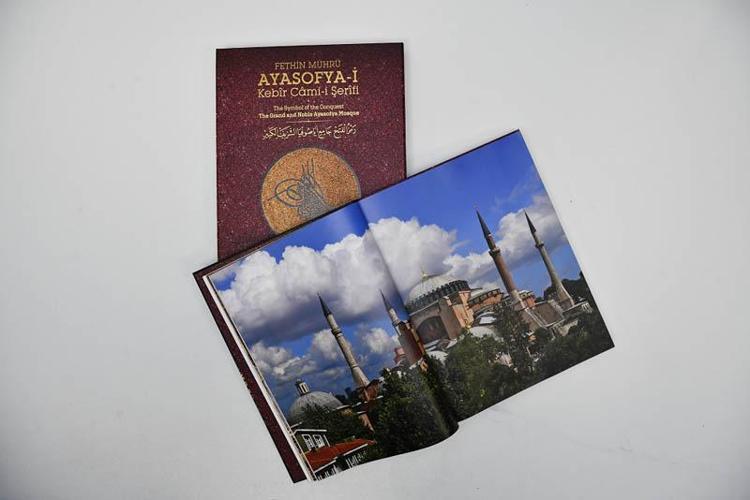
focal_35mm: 27
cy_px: 250
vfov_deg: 47.9
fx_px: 562
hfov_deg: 67.4
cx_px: 375
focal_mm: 27
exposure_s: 1/200
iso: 3200
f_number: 7.1
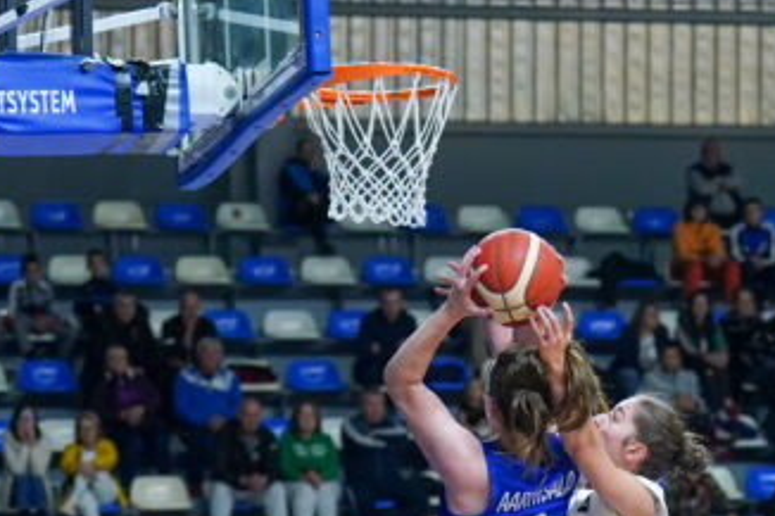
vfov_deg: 7.6
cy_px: 566
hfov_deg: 11.5
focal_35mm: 179
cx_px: 578
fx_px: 3851
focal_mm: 76
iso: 3200
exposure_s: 1/1000
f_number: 3.2
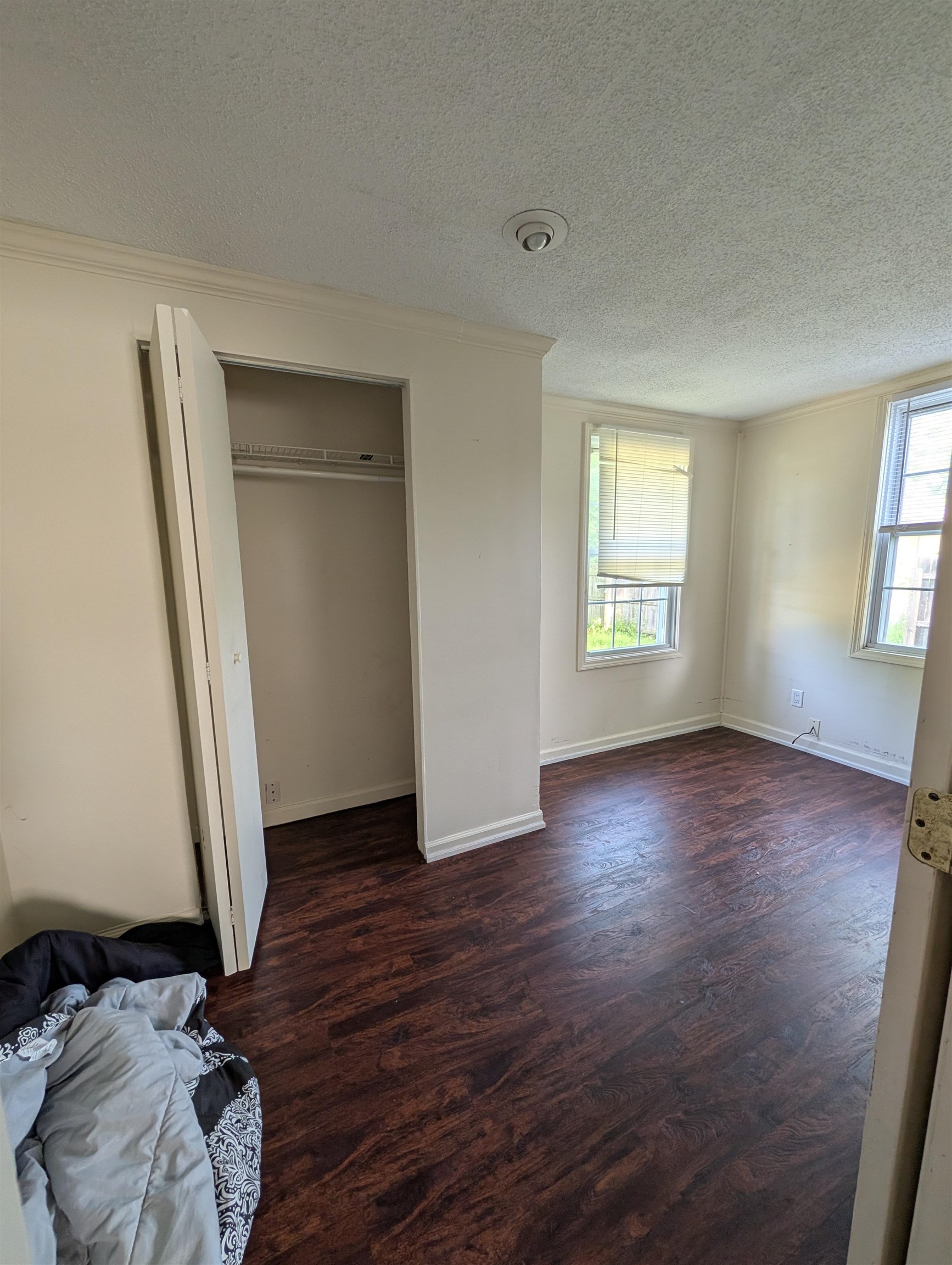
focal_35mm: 12
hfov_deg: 94.6
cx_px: 476
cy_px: 632
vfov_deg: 110.5
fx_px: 439
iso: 95
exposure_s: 1/69
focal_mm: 2.02
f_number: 1.7
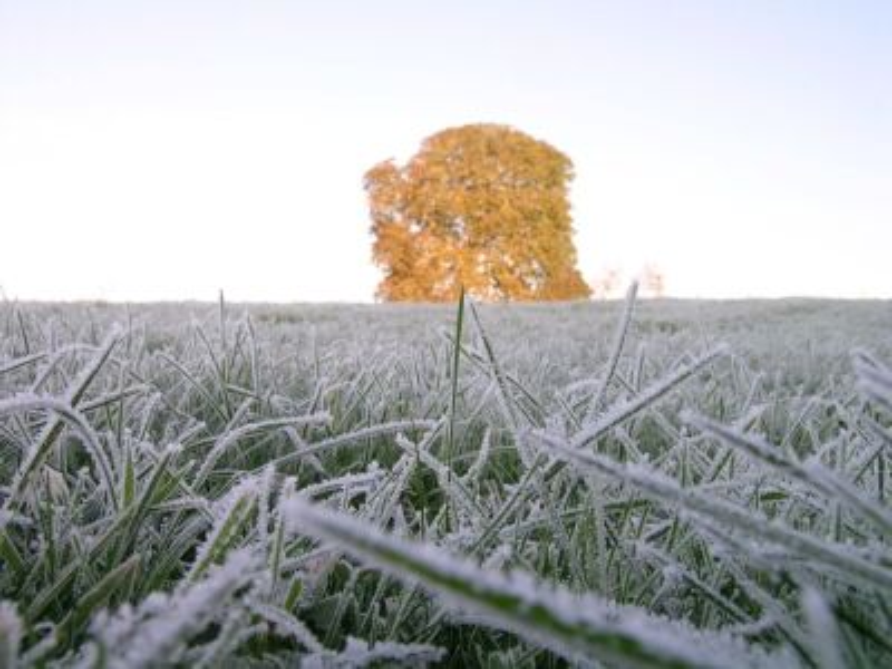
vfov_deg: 49.7
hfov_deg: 63.4
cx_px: 446
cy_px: 334
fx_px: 722
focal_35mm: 28
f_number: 5.6
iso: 50
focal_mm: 5.8
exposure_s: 1/69.3
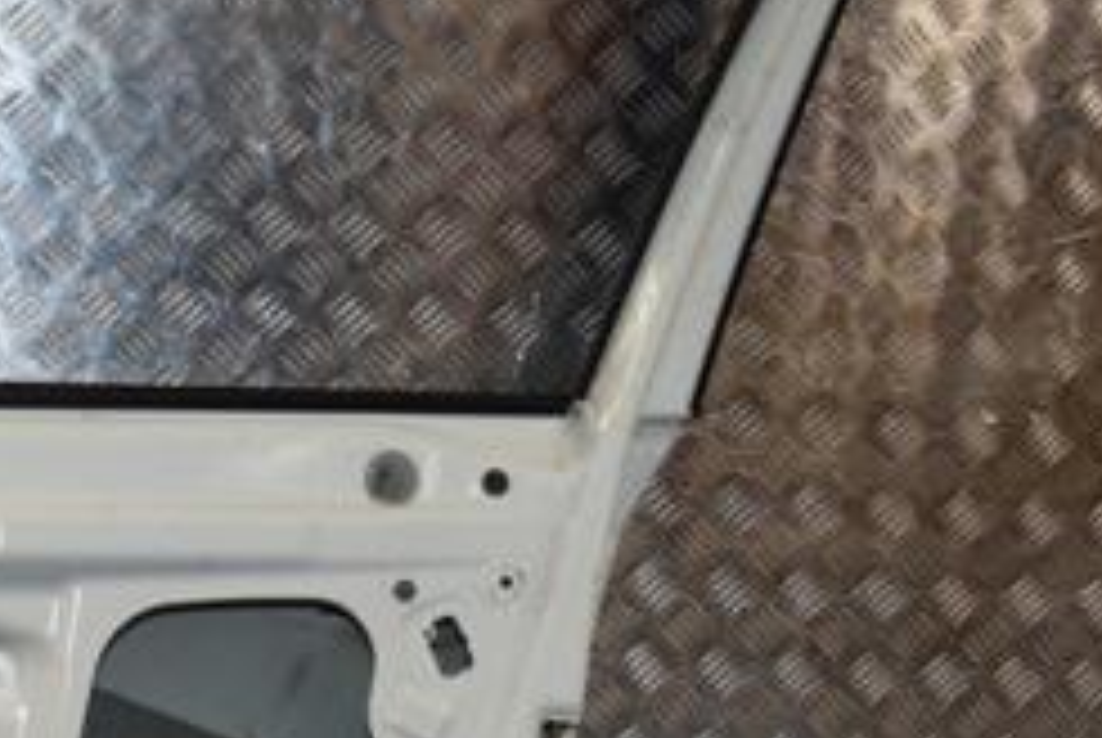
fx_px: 2023
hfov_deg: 28.8
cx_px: 27
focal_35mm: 66
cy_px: 580
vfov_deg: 20.5
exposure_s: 1/200
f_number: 10
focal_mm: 18
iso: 800
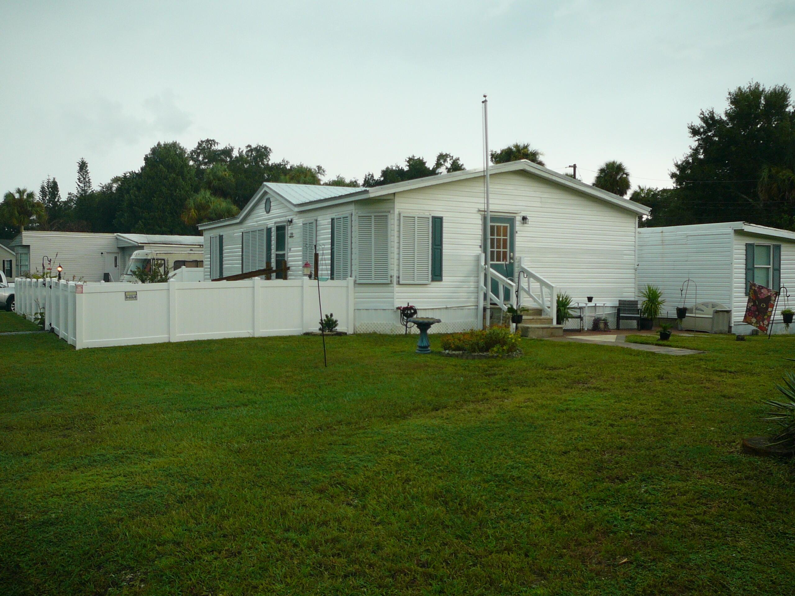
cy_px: 298
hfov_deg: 52.6
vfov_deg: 40.7
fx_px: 804
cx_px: 398
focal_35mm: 35
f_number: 2.8
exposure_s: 1/60
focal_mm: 5.2
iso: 80
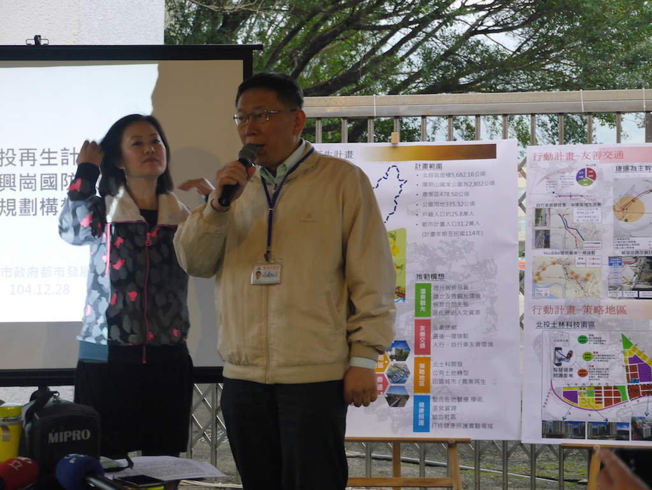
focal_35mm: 68
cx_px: 326
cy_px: 245
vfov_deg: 21.6
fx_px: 1281
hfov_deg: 28.6
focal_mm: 34
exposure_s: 1/80
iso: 800
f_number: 5.6
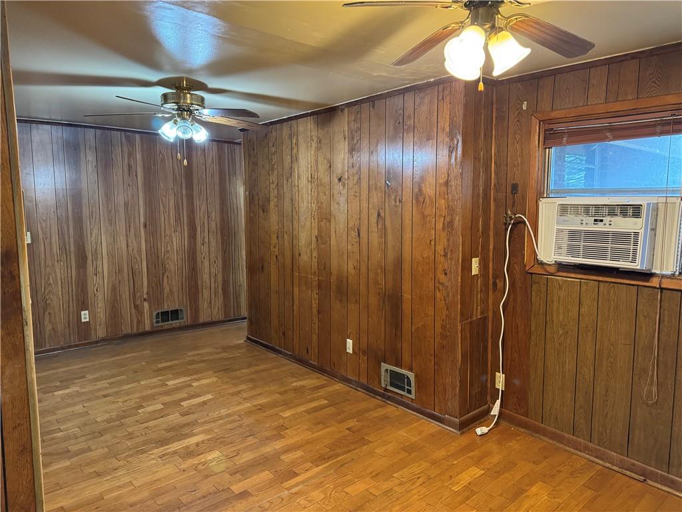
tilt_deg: -6.3
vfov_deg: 56.8
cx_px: 341
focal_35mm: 24
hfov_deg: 71.6
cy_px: 256
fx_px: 473
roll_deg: -0.4
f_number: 1.78
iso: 800
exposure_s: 1/60
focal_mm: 6.76
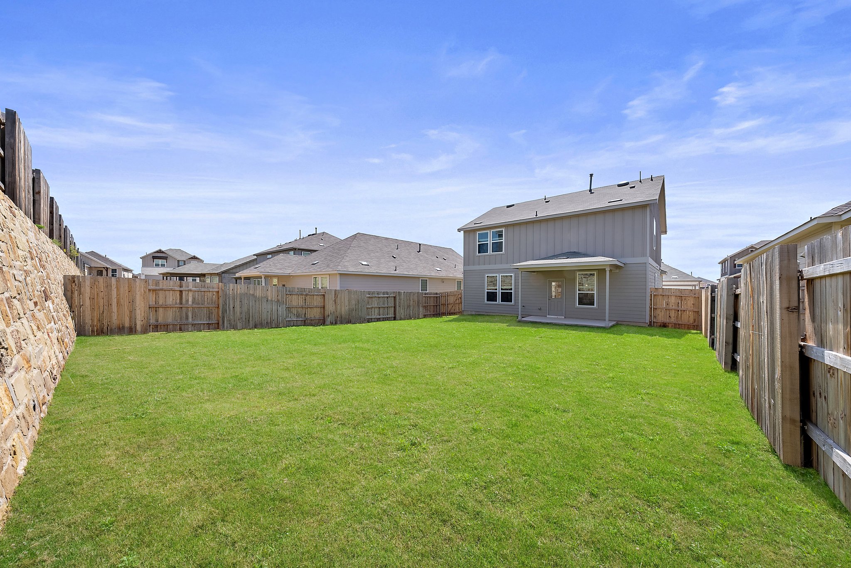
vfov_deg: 90.1
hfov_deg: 112.6
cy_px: 284
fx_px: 284
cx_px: 426
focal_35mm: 12
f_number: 11
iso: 160
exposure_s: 1/125
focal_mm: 12
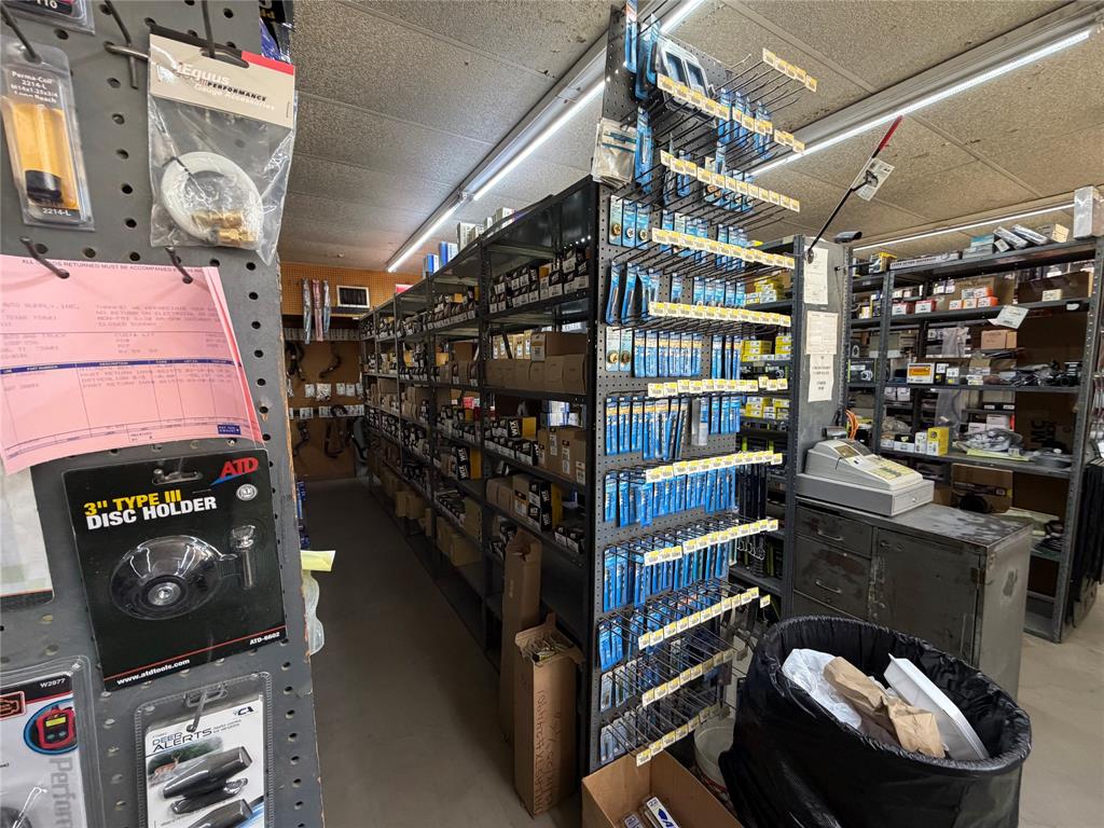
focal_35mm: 14
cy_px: 414
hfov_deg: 102.1
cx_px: 552
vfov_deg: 85.7
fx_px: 446
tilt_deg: -6.6
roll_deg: +0.6
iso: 320
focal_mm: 2.22
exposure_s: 1/120
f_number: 2.2
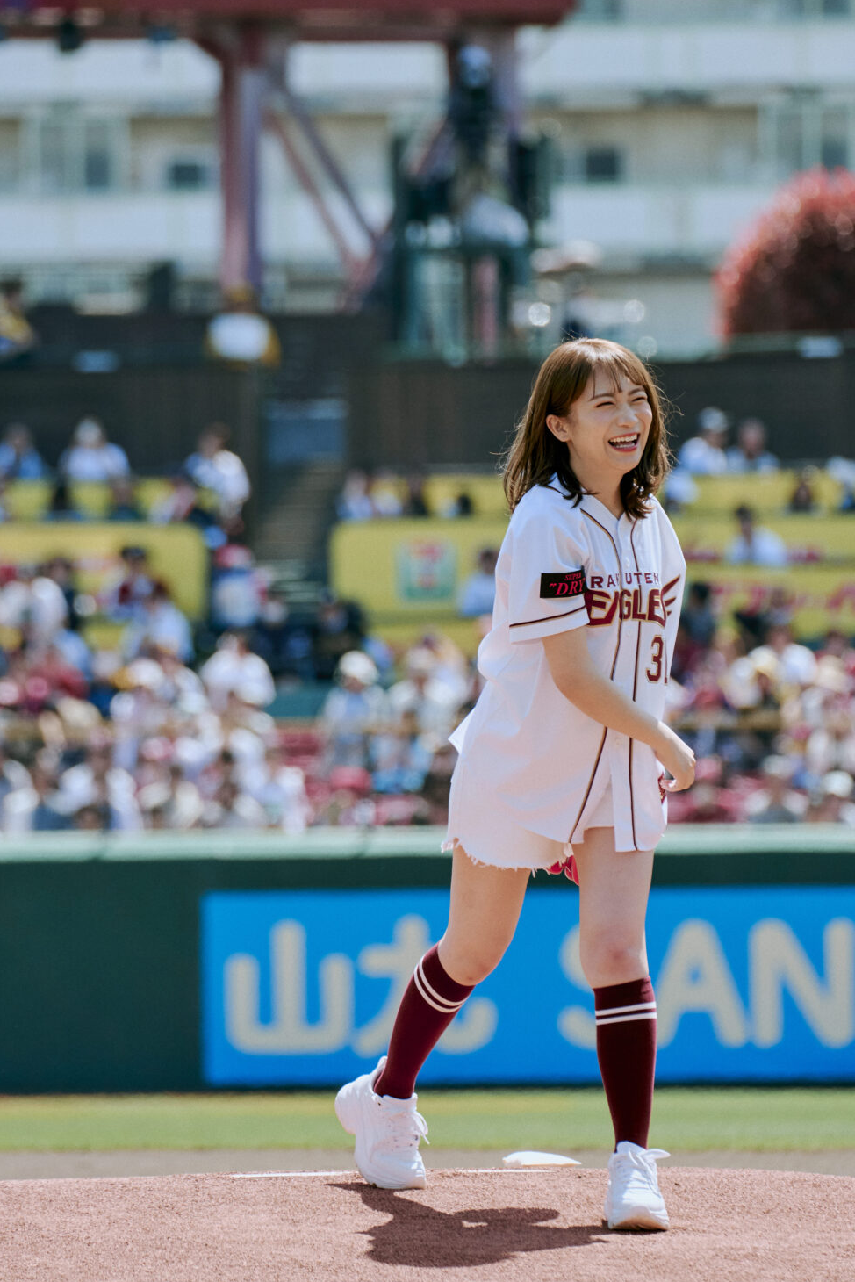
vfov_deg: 4.2
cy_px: 636
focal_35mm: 493
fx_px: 17553
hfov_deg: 2.8
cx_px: 448
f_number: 8
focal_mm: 400
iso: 400
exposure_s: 1/500
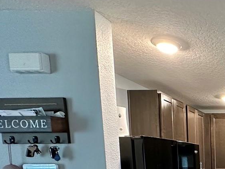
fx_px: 260
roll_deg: +0.1
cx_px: 295
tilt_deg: -5.3
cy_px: 185
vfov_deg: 31.9
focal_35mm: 40
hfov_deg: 33.5
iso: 640
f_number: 2.2
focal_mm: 2.22
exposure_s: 1/60
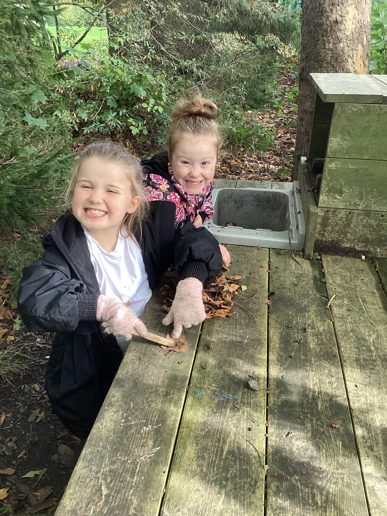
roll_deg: +0.1
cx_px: 194
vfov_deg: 58.4
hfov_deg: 45.4
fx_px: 462
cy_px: 258
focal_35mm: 31
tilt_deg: -27.8
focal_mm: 3.3
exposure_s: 1/100
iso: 40
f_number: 2.4
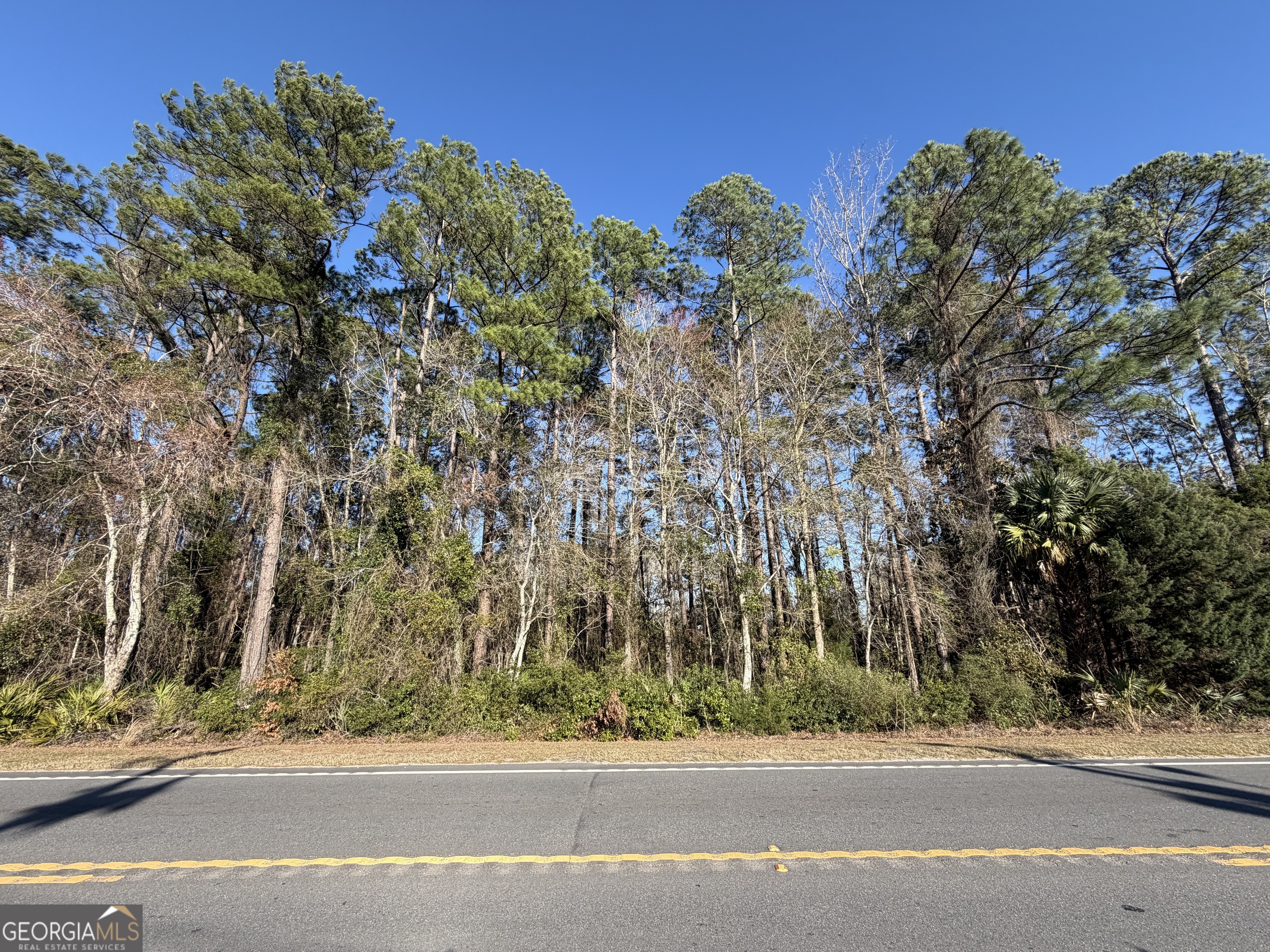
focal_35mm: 14
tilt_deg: +18.7
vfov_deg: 85.7
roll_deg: +0.7
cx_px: 635
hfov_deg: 102.1
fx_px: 514
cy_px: 476
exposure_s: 1/701
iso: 40
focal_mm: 2.22
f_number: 2.2
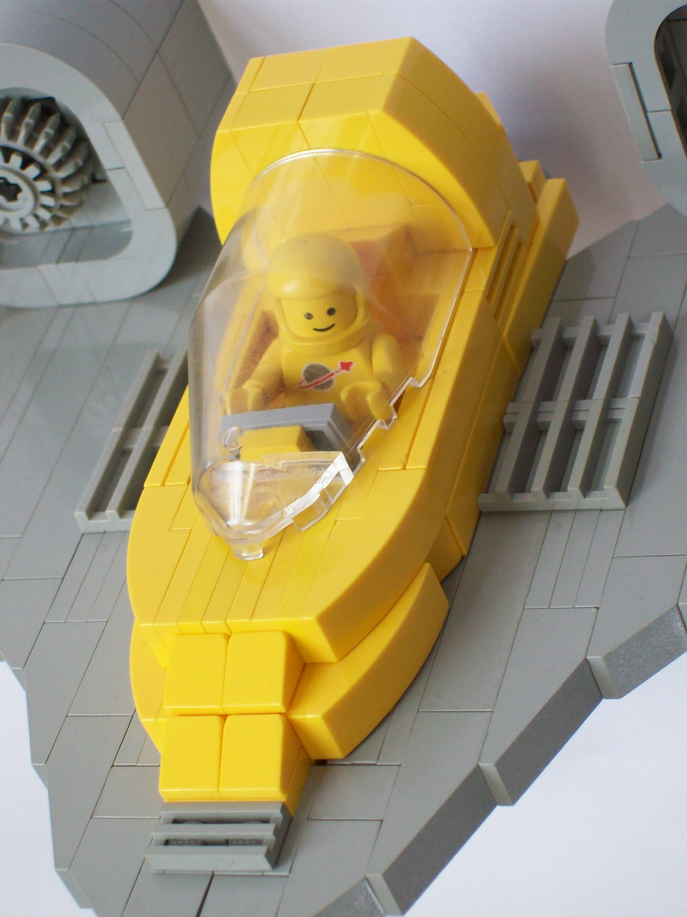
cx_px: 344
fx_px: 2858
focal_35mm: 108
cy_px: 458
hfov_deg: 13.7
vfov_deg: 18.2
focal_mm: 18
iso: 160
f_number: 4.8
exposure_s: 1/37.3
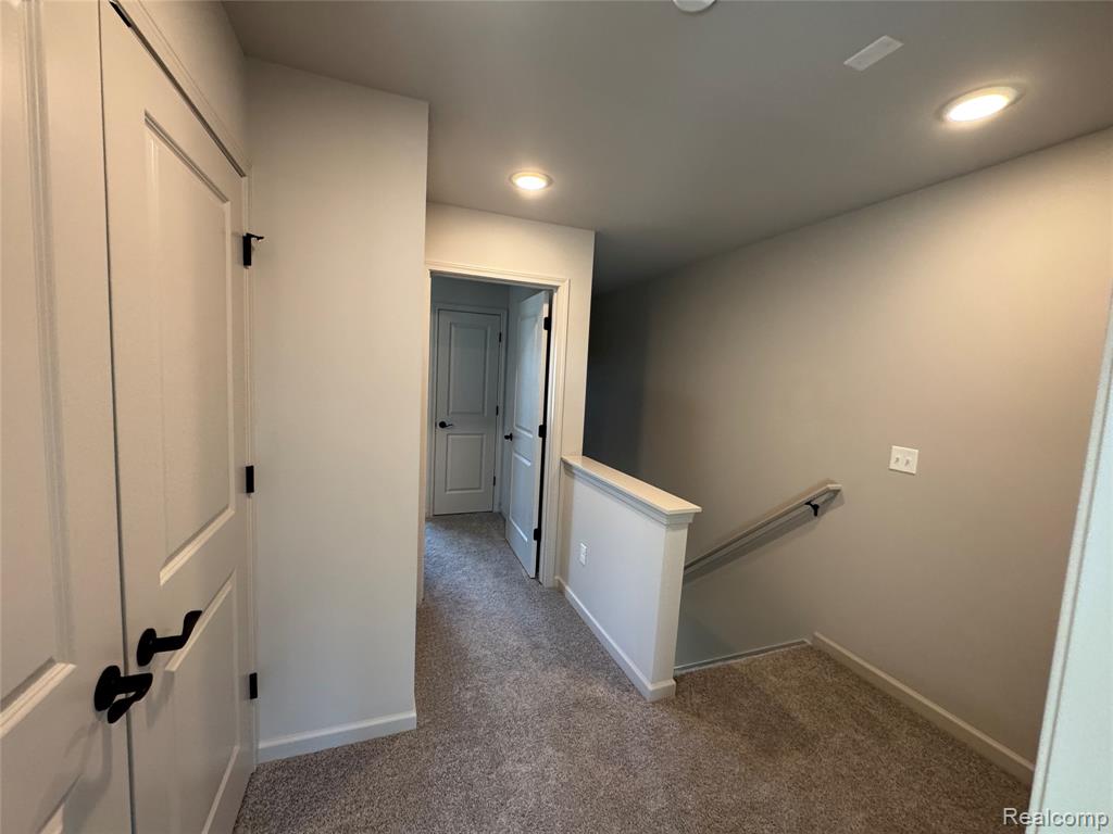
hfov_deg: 102.1
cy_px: 417
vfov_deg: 85.7
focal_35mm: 14
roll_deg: -3.5
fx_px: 450
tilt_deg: -5.5
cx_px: 556
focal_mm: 2.22
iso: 320
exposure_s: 1/120
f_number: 2.2
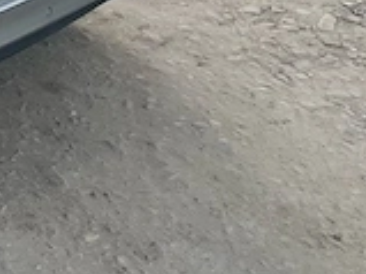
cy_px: -177
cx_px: -292
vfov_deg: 13.8
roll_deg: +1.3
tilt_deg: -14.4
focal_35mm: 98
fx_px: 1035
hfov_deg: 16.7
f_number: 1.6
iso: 50
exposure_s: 1/121
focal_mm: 4.2
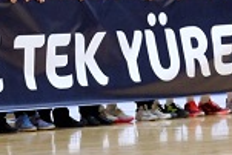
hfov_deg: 6.2
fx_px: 2122
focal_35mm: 329
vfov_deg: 4.2
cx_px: -48
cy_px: 15
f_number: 5
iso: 8000
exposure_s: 1/500
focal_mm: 55
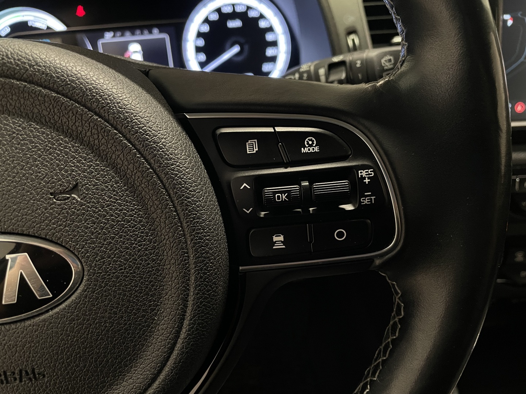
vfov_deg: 53.1
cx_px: 263
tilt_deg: -36.6
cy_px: 197
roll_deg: +3.3
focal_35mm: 26
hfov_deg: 67.3
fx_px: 395
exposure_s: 1/33
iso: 500
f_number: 1.6
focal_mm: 4.2
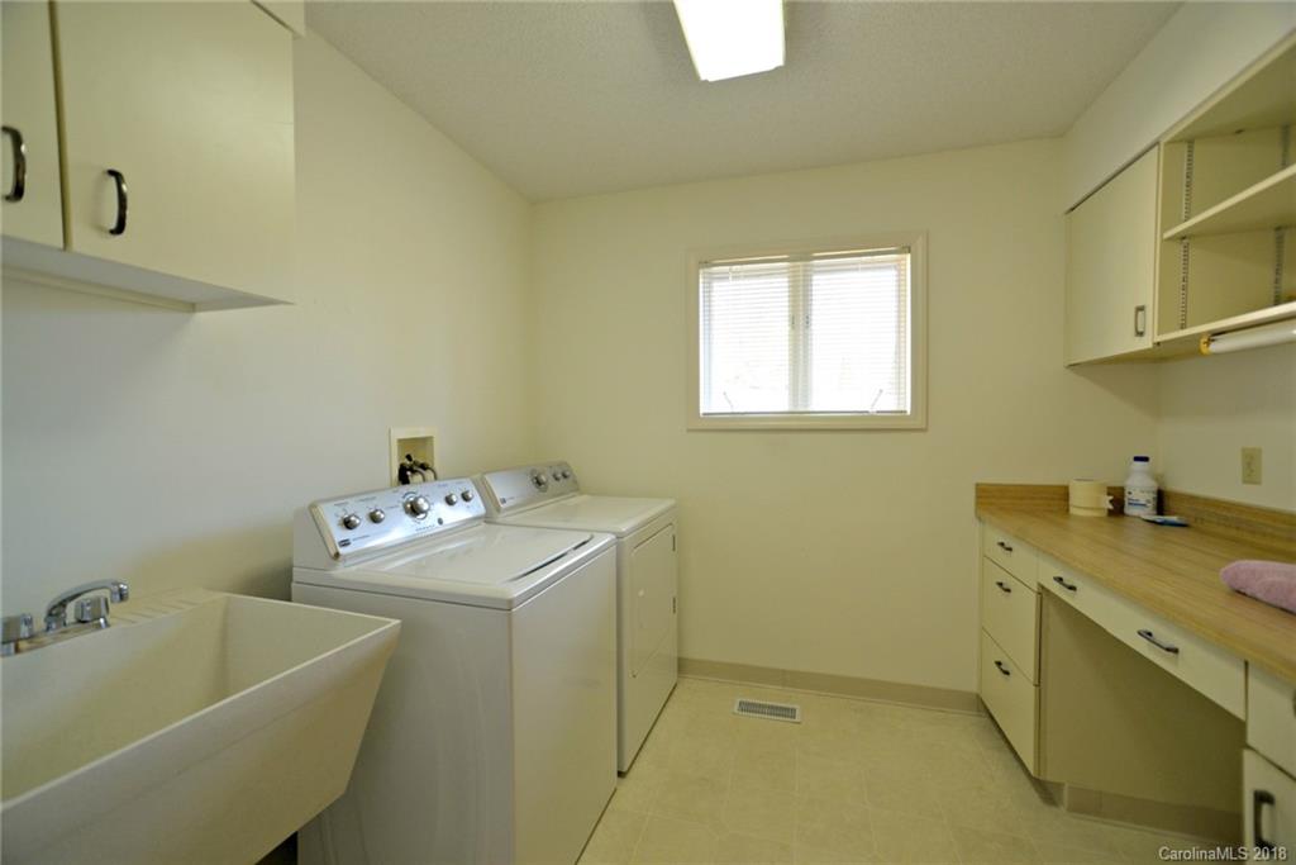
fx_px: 504
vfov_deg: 81.2
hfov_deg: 104.2
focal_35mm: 14
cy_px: 432
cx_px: 648
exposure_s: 1/25
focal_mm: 14
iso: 800
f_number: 7.1
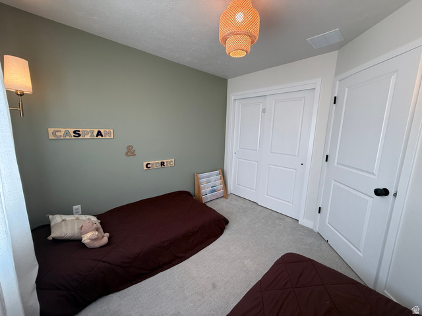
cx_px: 211
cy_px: 158
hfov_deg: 102.1
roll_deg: -0.9
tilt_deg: -9.1
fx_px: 171
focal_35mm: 14
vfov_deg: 85.7
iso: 160
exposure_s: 1/120
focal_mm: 2.22
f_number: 2.2
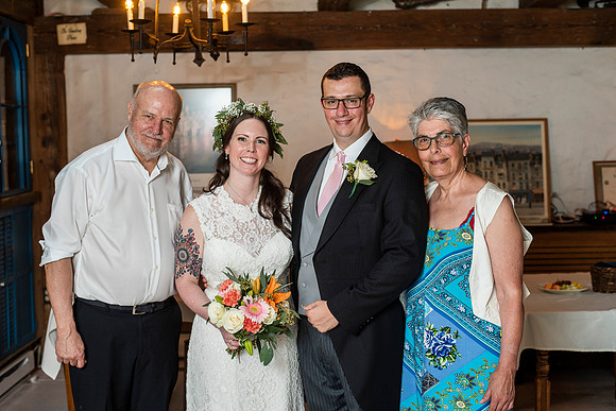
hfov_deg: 39.6
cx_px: 308
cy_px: 206
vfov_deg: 27.0
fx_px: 856
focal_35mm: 50
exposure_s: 1/80
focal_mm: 50
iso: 500
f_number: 3.5
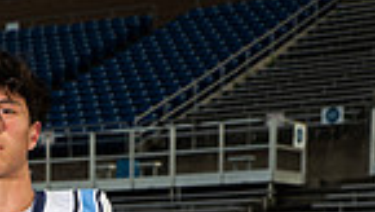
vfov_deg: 7.3
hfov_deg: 13.6
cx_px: 5
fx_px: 1553
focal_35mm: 156
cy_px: 514
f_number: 7.1
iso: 160
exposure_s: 1/320
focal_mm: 48
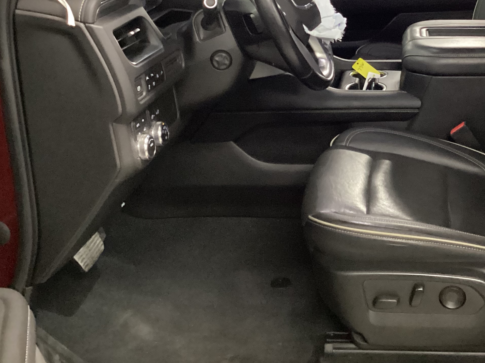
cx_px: 361
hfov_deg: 35.4
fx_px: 743
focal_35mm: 53
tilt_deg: -18.3
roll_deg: -0.2
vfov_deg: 26.9
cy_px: 59
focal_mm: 3.3
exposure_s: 1/20
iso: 640
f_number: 2.4
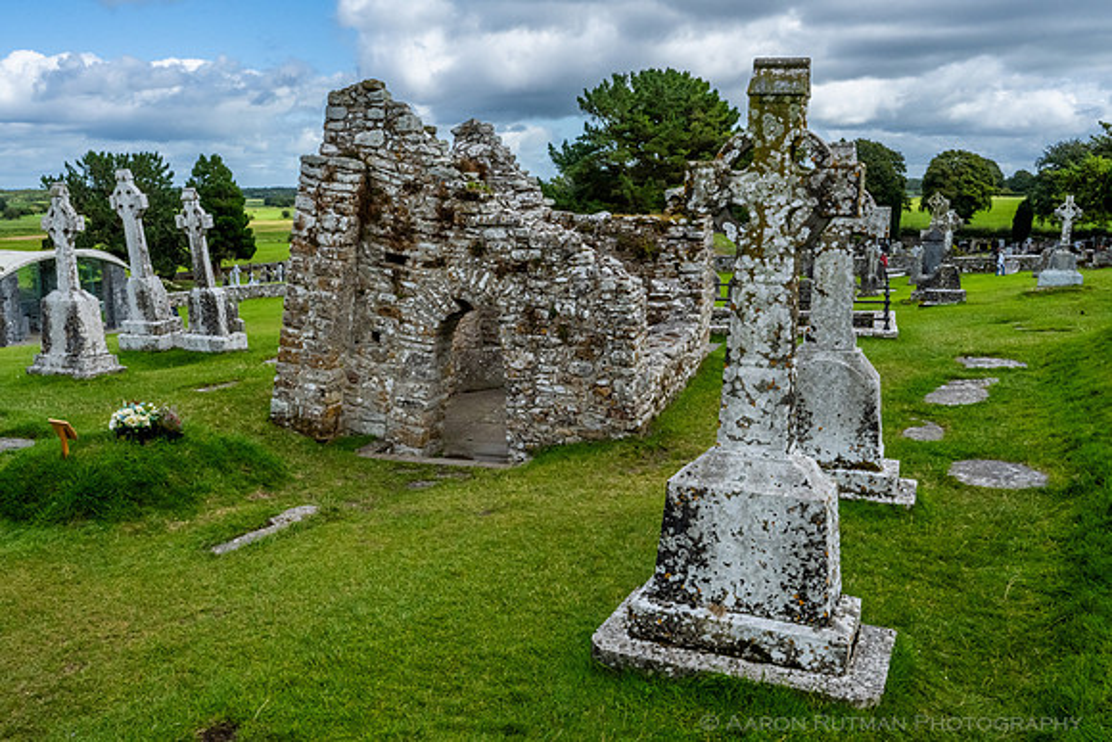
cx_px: 542
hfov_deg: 59.0
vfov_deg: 41.4
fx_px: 982
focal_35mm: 32
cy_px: 380
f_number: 22
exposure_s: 1/400
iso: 1250
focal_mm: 31
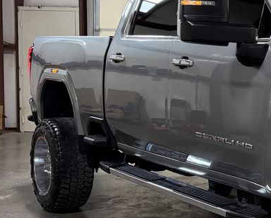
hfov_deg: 21.8
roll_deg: +1.3
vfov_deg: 19.9
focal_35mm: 77
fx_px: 618
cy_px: 89
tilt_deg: -4.1
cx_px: 370
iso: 250
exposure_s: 1/65
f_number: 1.78
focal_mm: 6.76
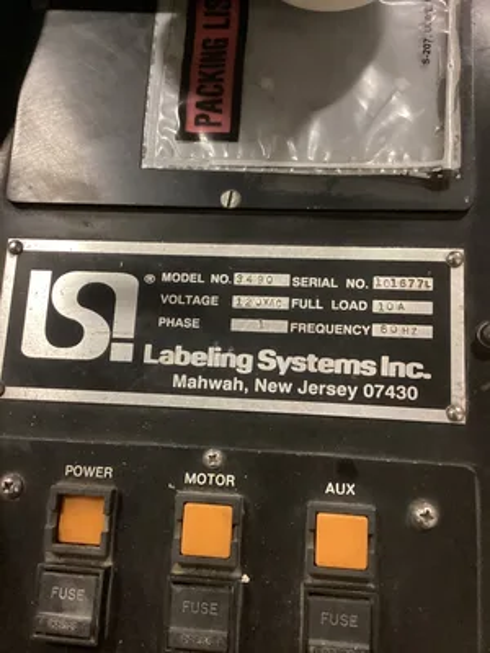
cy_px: 326
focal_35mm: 31
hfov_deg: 45.4
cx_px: 245
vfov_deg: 58.4
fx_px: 585
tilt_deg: -76.8
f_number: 2.4
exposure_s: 1/24
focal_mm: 3.3
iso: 800
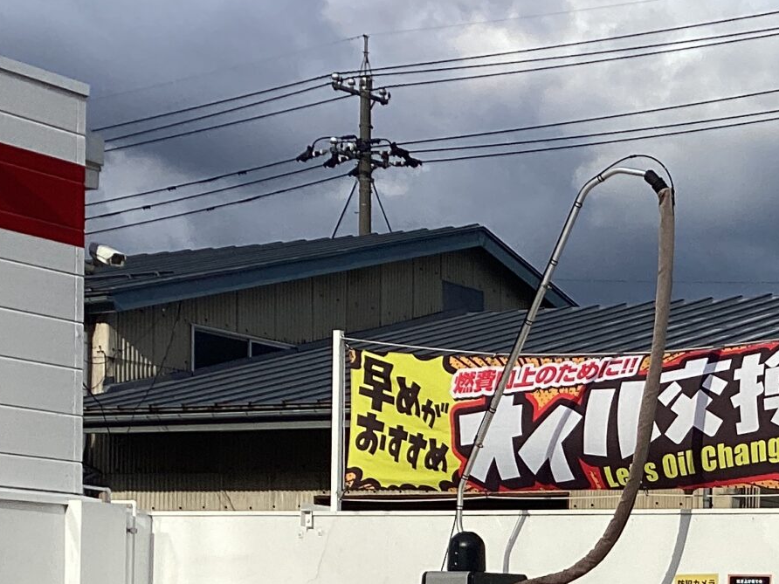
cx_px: 769
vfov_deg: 15.9
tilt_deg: -1.9
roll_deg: -1.3
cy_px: 704
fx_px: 2003
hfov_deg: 21.3
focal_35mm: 89
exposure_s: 1/2551
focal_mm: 3.3
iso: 25
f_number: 2.4
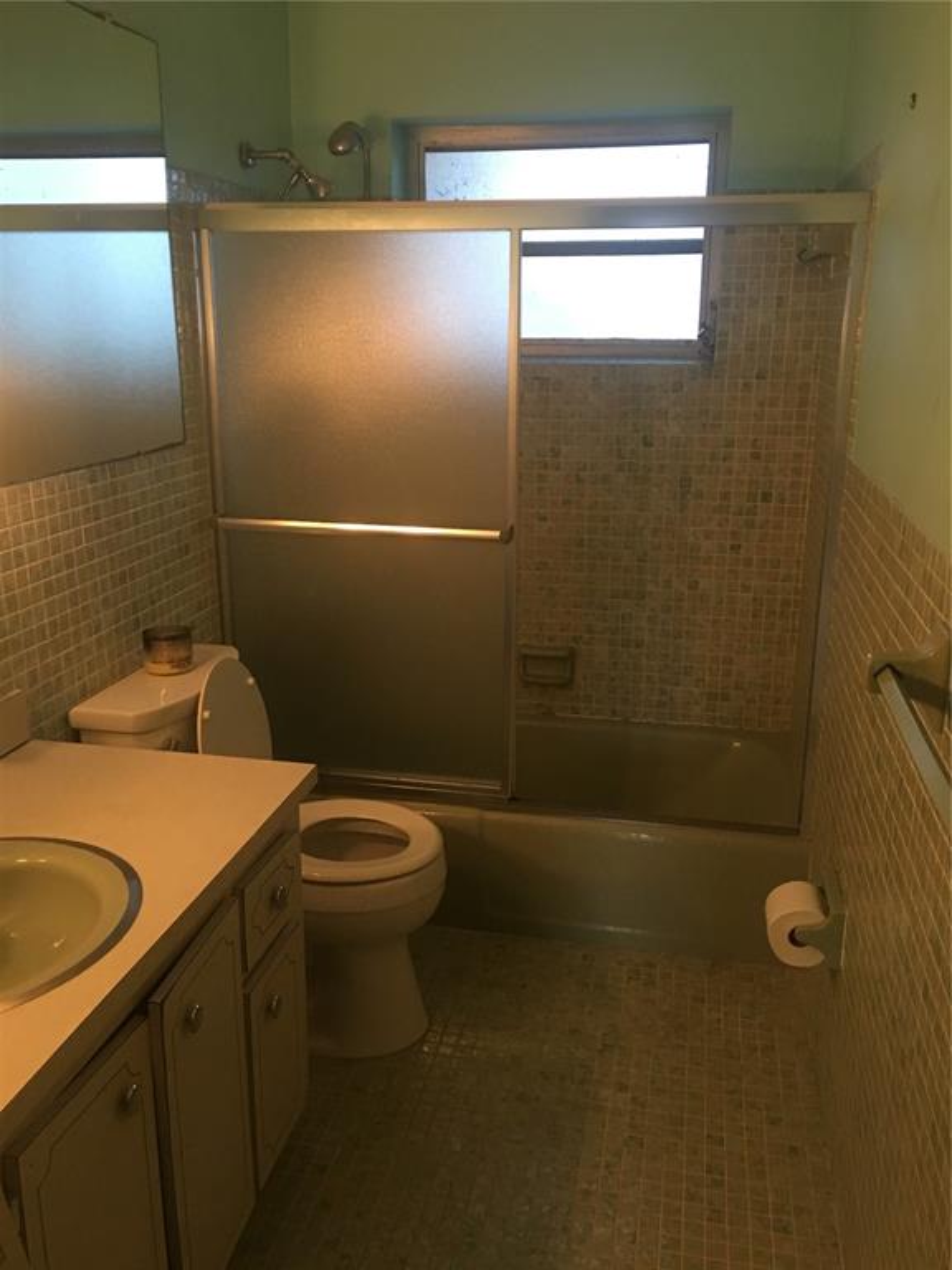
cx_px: 476
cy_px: 635
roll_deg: -0.5
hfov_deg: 48.2
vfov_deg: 61.7
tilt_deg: -15.2
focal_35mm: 29
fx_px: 1063
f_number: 2.2
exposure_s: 1/15
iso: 80
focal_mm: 4.15
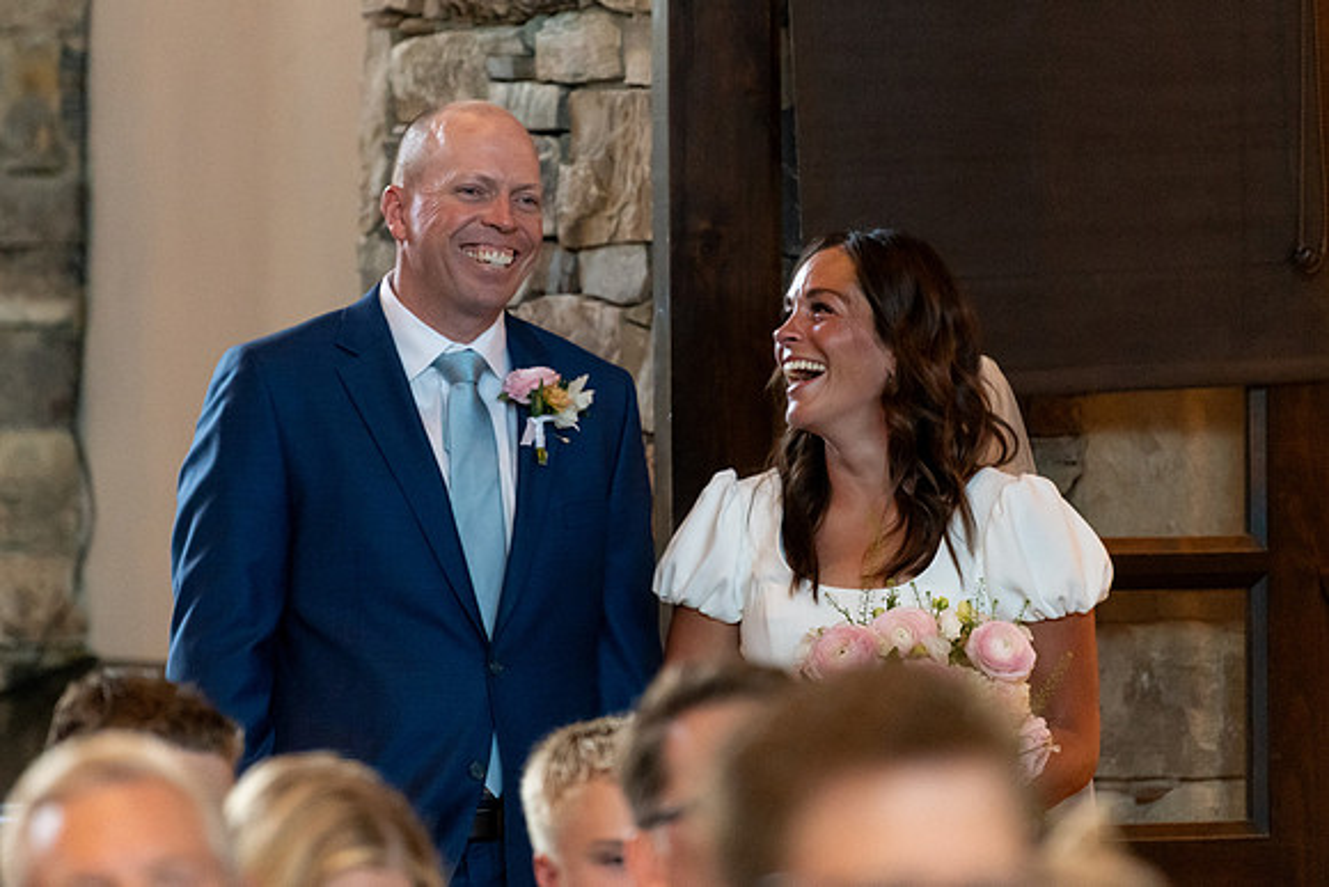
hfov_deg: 6.6
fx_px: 11526
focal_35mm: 312
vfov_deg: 4.4
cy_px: 333
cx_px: 692
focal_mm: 200
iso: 3200
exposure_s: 1/400
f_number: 2.8
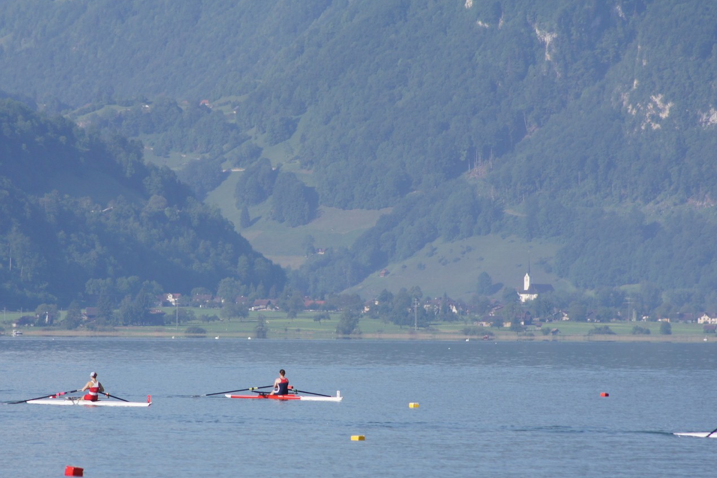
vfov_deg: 3.2
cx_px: 291
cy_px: 323
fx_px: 8443
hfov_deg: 4.9
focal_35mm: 424
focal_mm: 200
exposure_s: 1/640
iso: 200
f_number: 8
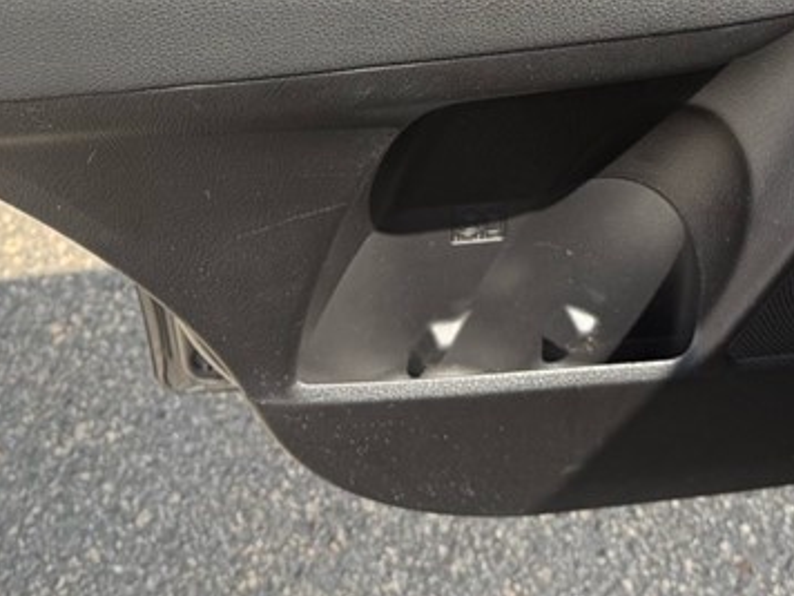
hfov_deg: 28.1
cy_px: -116
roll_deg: +5.4
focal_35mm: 69
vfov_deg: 20.0
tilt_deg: -36.3
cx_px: 301
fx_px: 1583
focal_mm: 6.76
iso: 80
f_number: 1.78
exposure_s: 1/943
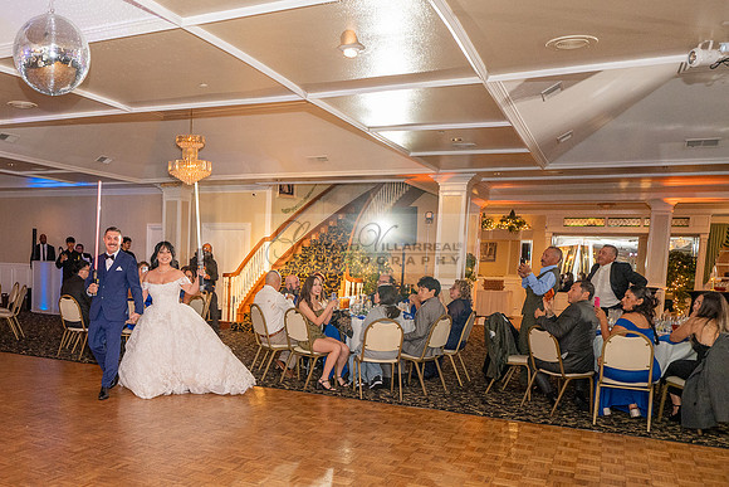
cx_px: 202
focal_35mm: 35
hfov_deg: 52.9
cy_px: 325
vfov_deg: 37.7
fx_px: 703
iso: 2000
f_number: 2.8
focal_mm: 24
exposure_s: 1/200
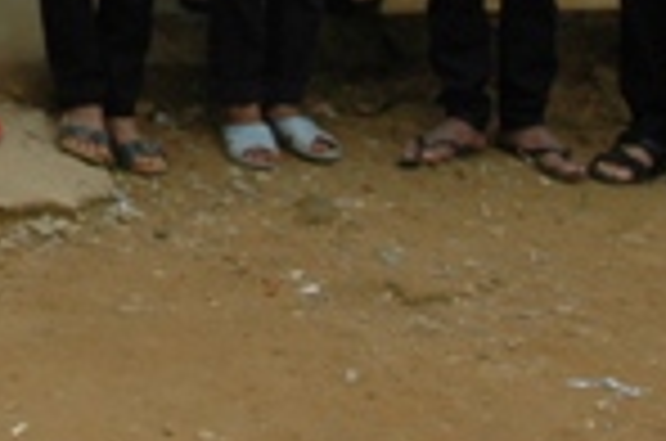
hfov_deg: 12.1
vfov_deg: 8.4
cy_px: -340
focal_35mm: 156
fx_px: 2880
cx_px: -549
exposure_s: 1/350
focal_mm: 24
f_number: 9.5
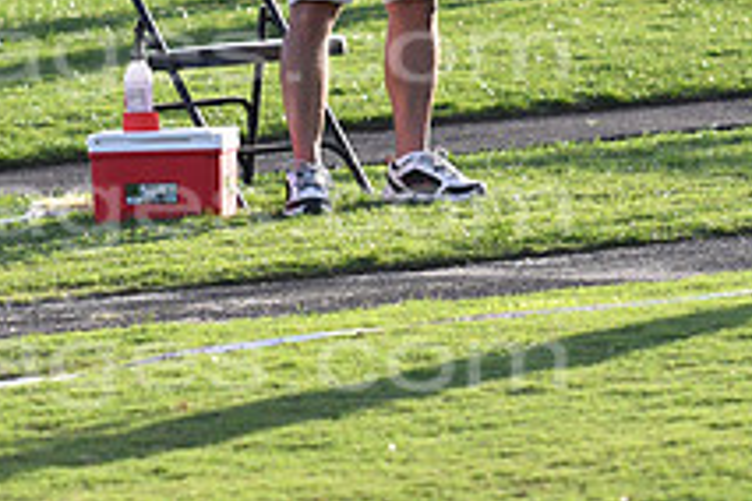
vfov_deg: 2.8
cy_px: -175
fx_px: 10423
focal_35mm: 499
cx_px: -229
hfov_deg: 4.1
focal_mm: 122
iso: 1250
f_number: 4
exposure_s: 1/8000
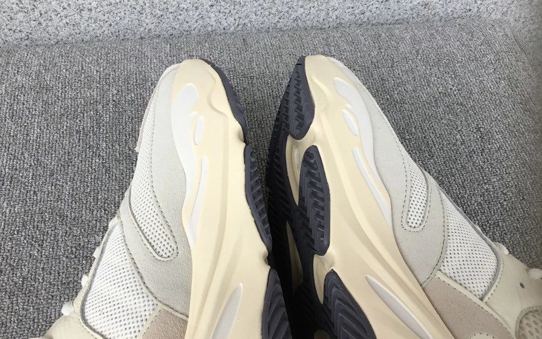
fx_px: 487
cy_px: 175
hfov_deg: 58.1
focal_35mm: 33
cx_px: 271
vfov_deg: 38.3
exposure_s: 1/111
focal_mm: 3.3
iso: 25
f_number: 2.4
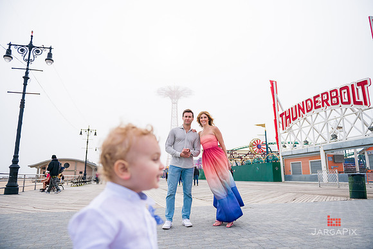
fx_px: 249
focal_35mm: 24
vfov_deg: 53.2
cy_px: 124
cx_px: 186
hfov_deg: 73.7
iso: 200
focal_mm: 24
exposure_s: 1/4000
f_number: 3.2
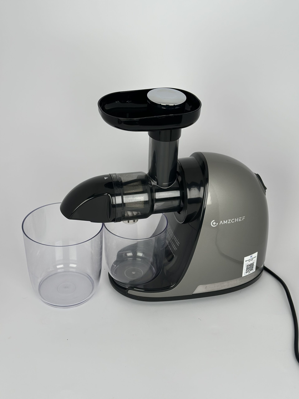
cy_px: 200
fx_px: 553
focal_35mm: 48
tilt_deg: -30.8
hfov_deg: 30.3
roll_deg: -2.2
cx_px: 150
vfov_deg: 39.7
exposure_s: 1/1019
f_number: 1.78
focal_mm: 6.86
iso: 80
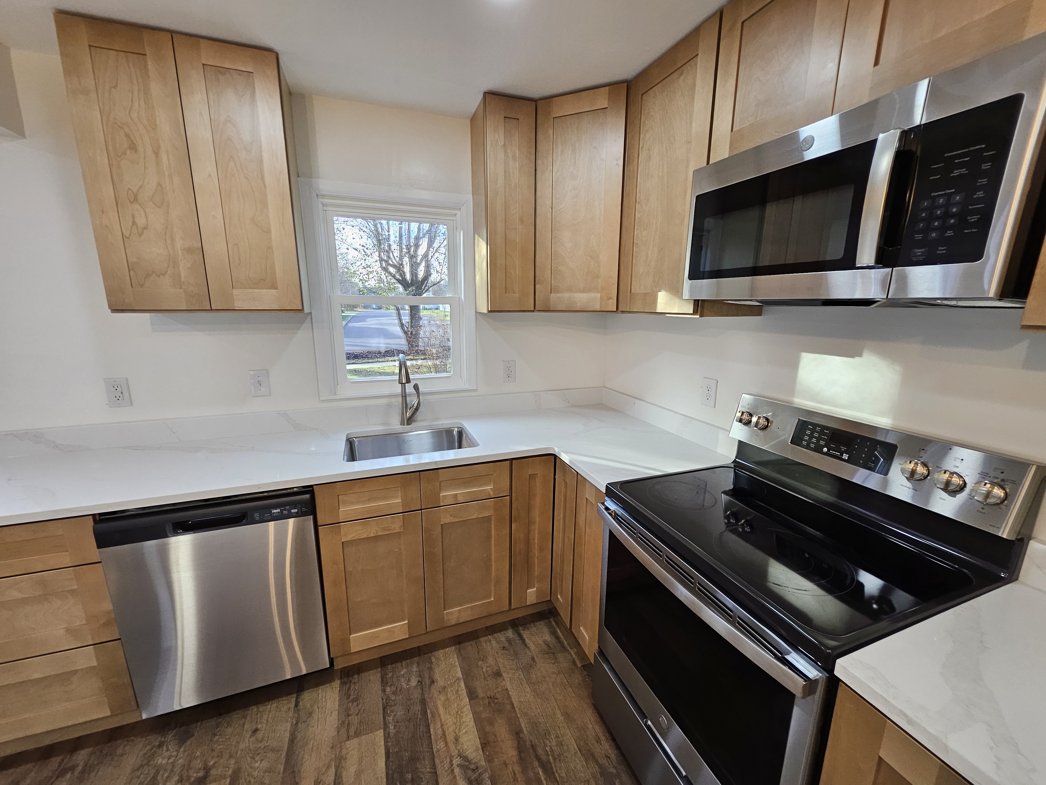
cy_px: 392
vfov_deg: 89.9
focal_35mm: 13
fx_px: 393
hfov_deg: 106.2
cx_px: 523
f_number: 2.2
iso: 100
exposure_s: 1/60
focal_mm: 1.74
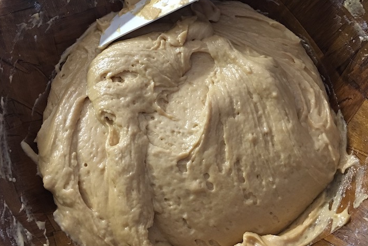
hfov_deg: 47.4
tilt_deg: -67.7
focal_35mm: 41
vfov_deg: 32.5
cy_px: 95
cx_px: 182
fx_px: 419
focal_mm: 4.15
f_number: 2.2
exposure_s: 1/17
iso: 200
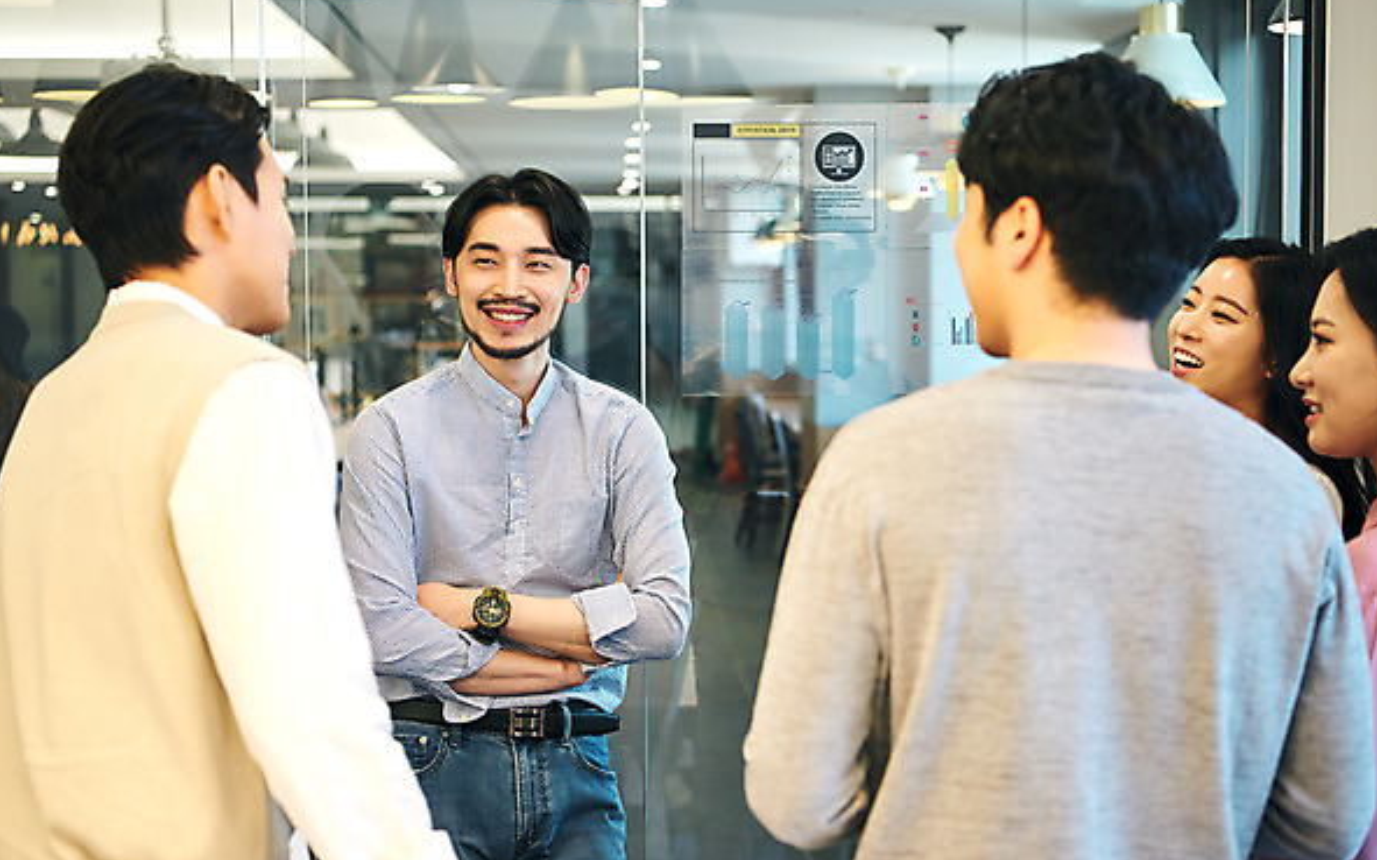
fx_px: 2326
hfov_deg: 33.0
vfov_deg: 20.9
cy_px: 417
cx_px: 691
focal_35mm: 62
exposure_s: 1/125
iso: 800
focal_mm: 60
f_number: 3.5
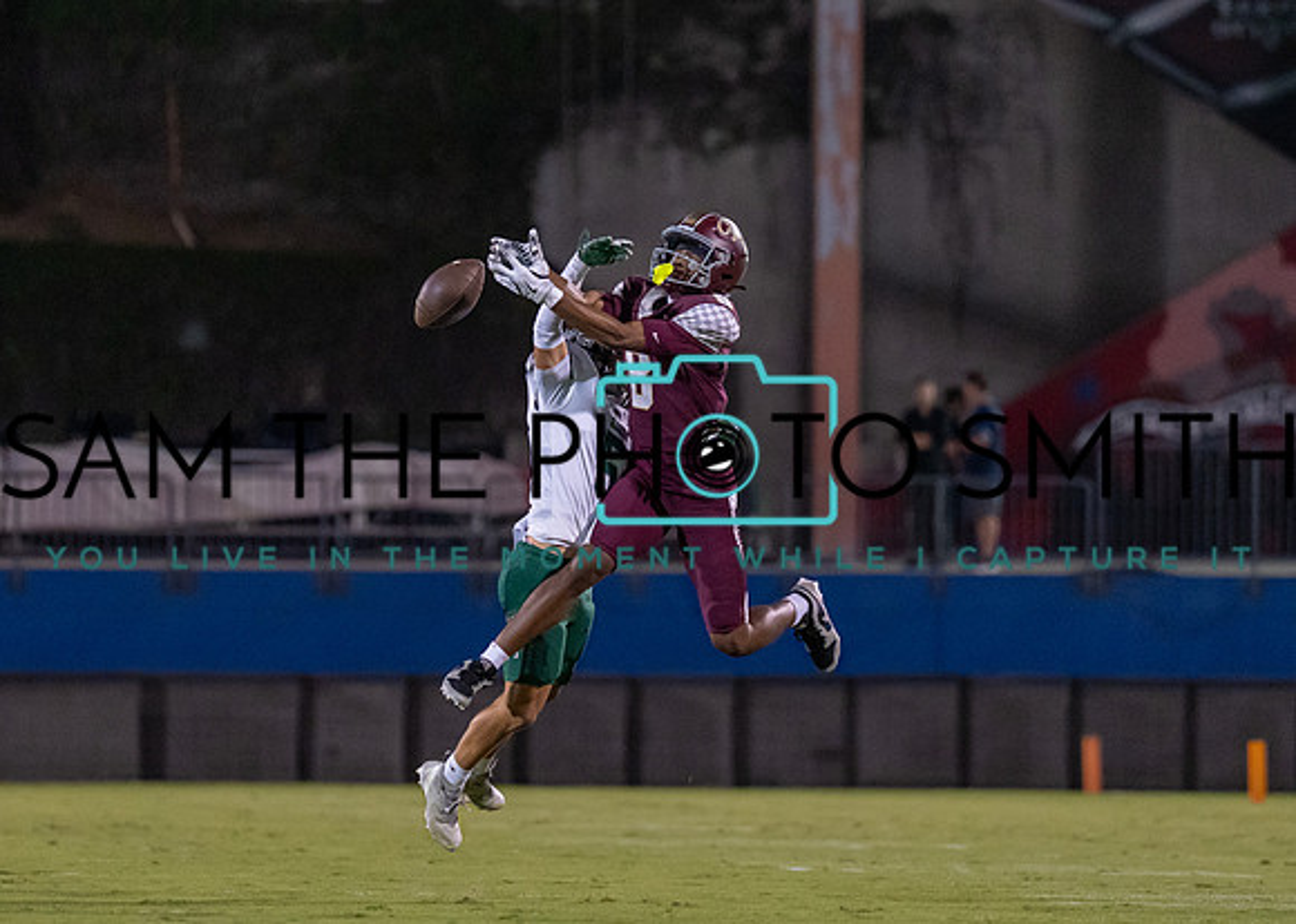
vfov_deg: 3.5
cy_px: 455
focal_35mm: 411
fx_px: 15129
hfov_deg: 4.9
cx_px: 649
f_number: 2.8
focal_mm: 200
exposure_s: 1/1600
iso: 2000
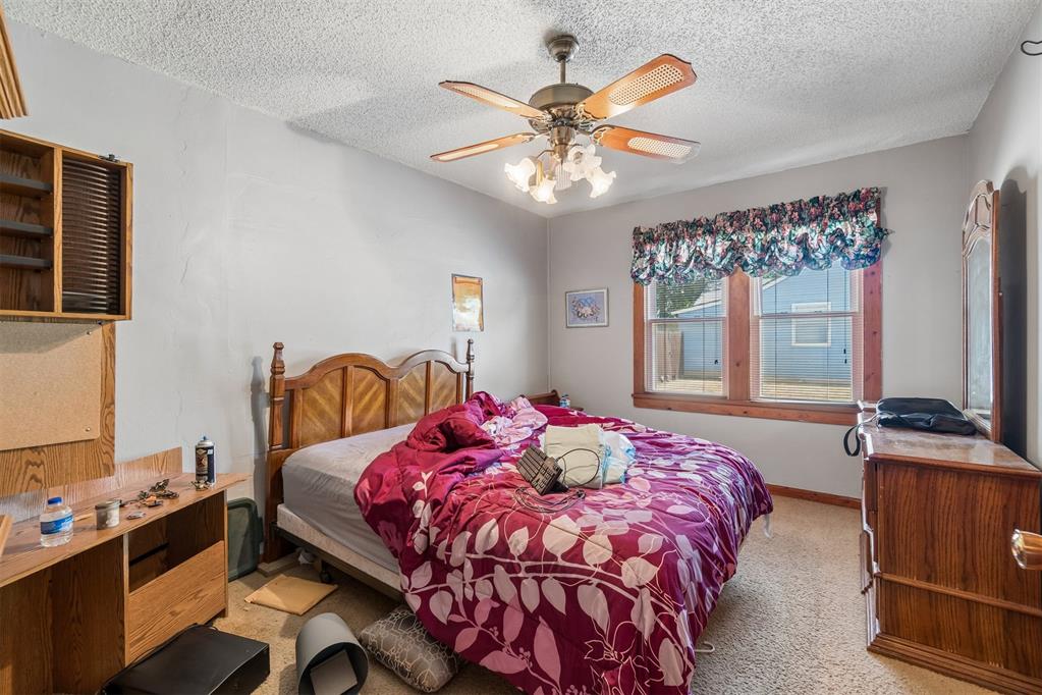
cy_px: 348
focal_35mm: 15
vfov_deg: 77.3
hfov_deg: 100.4
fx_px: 434
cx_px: 521
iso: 200
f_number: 6.3
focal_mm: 10
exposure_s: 1/10
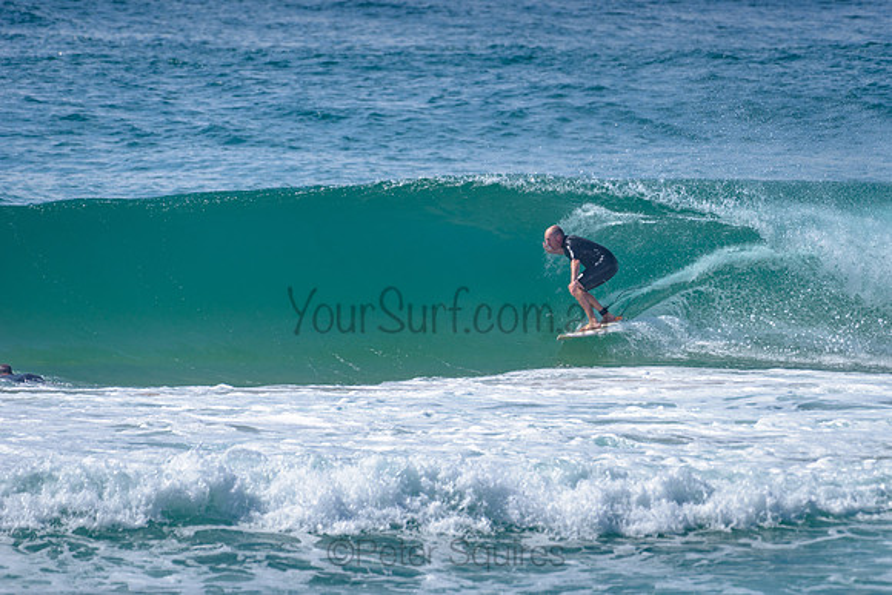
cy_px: 230
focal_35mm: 613
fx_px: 15183
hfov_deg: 3.4
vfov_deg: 2.2
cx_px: 546
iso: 100
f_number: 5.6
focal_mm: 500
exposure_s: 1/2000
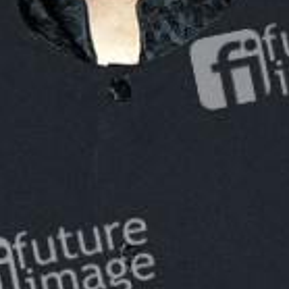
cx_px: 109
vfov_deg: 17.9
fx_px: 878
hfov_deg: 18.7
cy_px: -44
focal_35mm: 93
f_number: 5
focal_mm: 38
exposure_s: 1/320
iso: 500
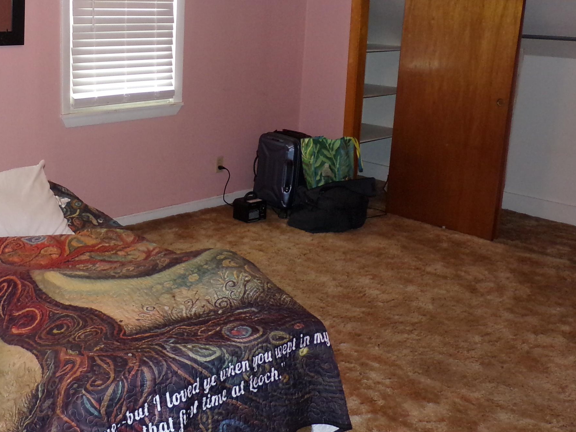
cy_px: 135
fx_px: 749
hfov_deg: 40.5
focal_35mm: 45
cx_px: 121
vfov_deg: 31.8
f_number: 3.2
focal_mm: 4.7
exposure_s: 1/34
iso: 200
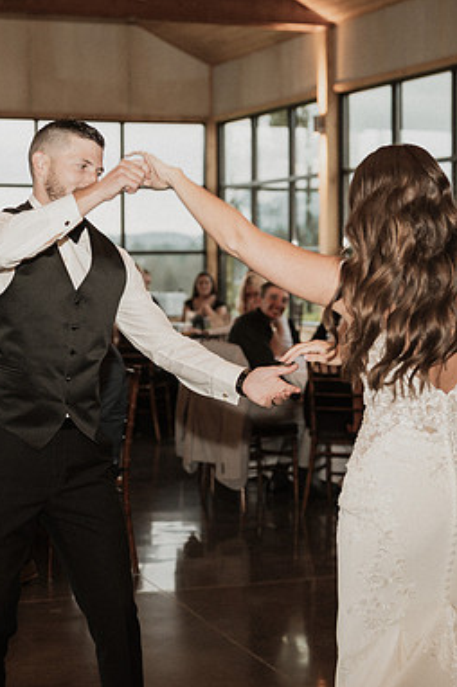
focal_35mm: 76
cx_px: 194
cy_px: 346
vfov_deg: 26.7
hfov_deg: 17.9
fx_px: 1450
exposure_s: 1/100
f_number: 2.8
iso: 500
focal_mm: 50
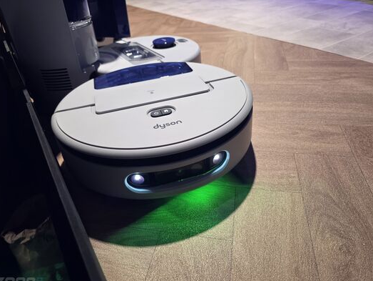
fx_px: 259
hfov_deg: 71.5
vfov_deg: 56.9
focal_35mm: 24
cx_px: 179
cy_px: 145
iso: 250
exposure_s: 1/52.8
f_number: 1.7
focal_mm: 6.3
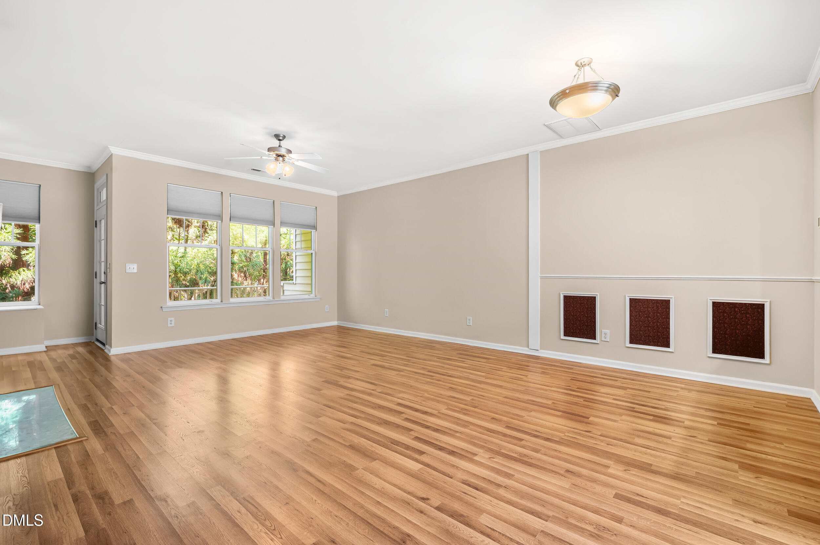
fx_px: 364
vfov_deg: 73.7
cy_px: 272
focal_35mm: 16
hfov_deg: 96.8
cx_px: 410
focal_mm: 16
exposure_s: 1/3
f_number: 8
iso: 800
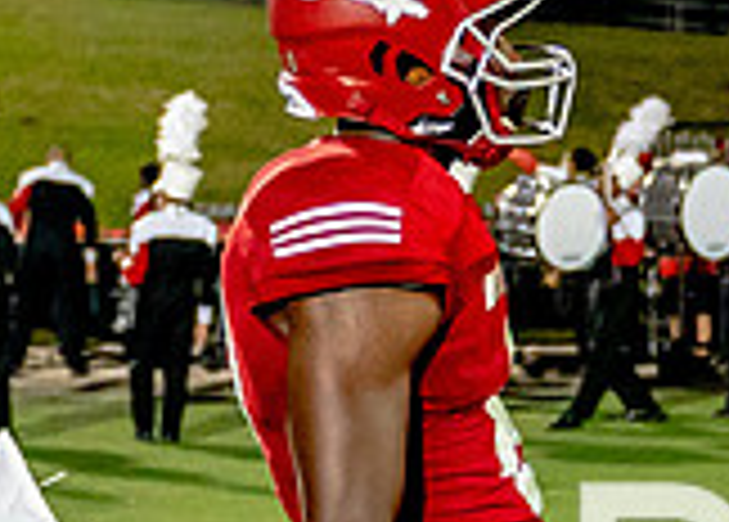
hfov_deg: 12.1
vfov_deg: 8.8
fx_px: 3378
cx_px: 805
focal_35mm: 163
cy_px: 389
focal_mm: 35
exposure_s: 1/1000
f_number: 2.8
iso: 6400
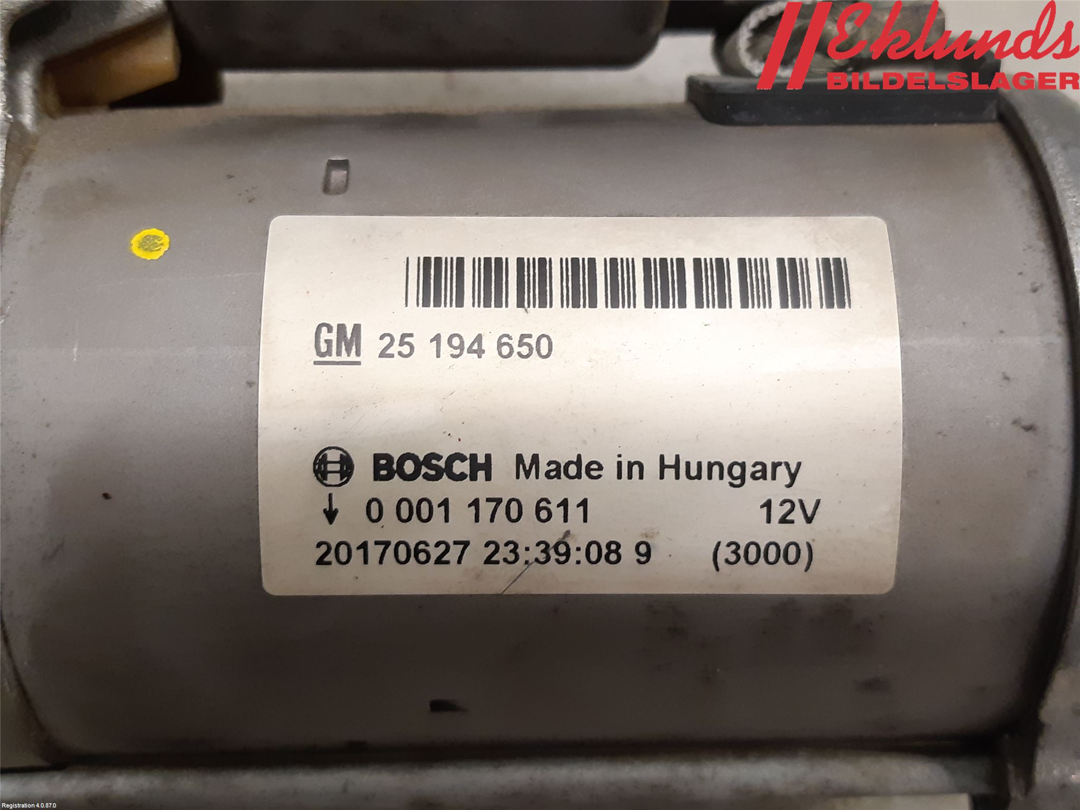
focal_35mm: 26
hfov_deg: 67.3
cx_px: 540
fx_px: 811
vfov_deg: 53.1
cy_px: 405
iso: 160
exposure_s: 1/50
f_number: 1.7
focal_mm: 3.93
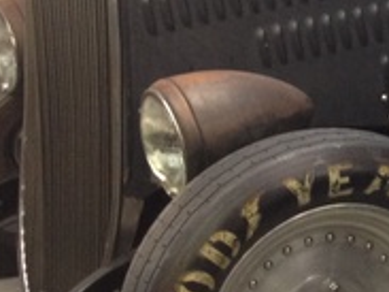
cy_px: 90
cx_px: 748
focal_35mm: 153
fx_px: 1718
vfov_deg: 9.7
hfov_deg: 11.7
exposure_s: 1/20
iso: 125
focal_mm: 4.28
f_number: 2.4
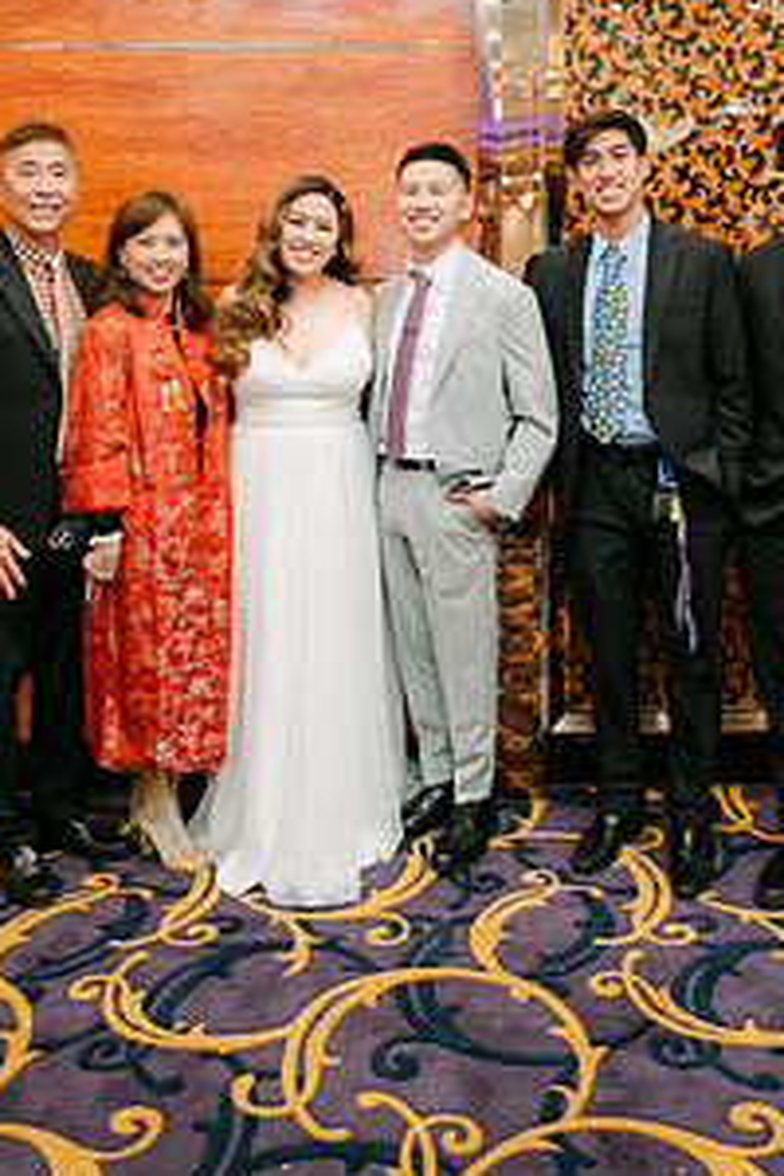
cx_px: 431
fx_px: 1176
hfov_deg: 36.8
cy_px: 353
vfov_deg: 51.7
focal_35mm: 36
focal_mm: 16
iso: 800
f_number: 2.8
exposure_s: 1/125
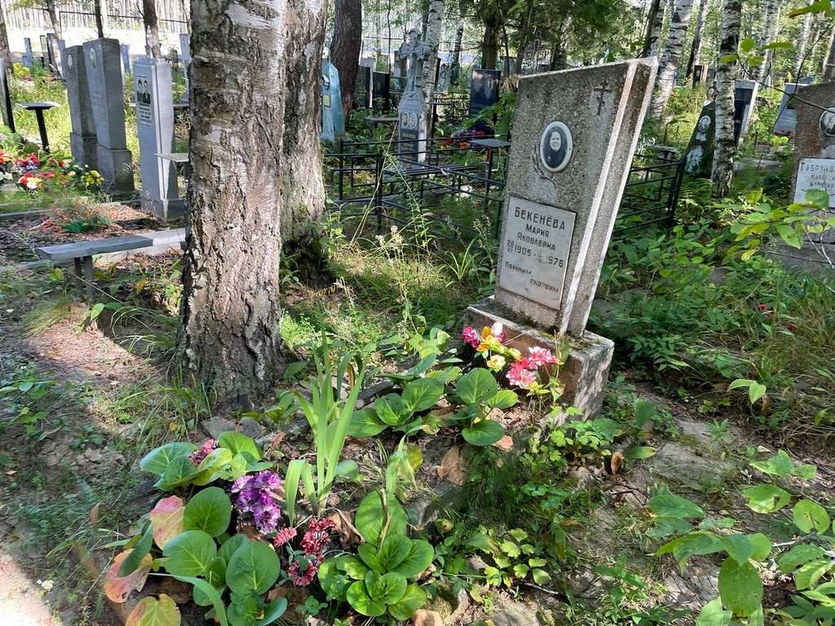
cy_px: 313
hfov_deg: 67.3
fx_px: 627
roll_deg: -1.7
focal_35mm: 26
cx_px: 418
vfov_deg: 53.1
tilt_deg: -16.4
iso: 50
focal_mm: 4.2
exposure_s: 1/121
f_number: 1.6
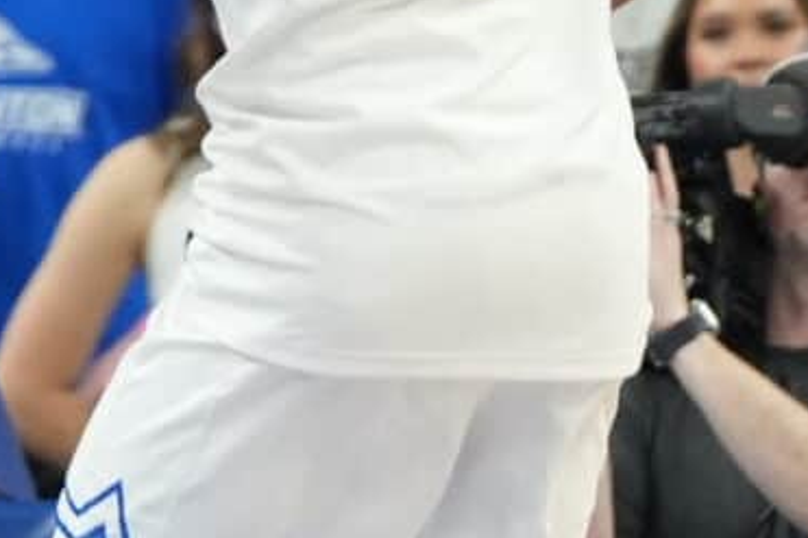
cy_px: -714
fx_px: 34817
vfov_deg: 0.9
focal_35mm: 1552
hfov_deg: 1.3
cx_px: -690
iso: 3200
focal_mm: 200
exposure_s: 1/1250
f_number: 2.8
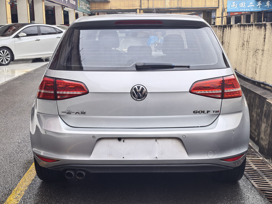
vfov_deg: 30.3
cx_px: 136
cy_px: 102
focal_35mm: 48
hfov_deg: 39.7
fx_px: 377
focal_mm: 6.98
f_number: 2
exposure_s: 1/847
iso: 50
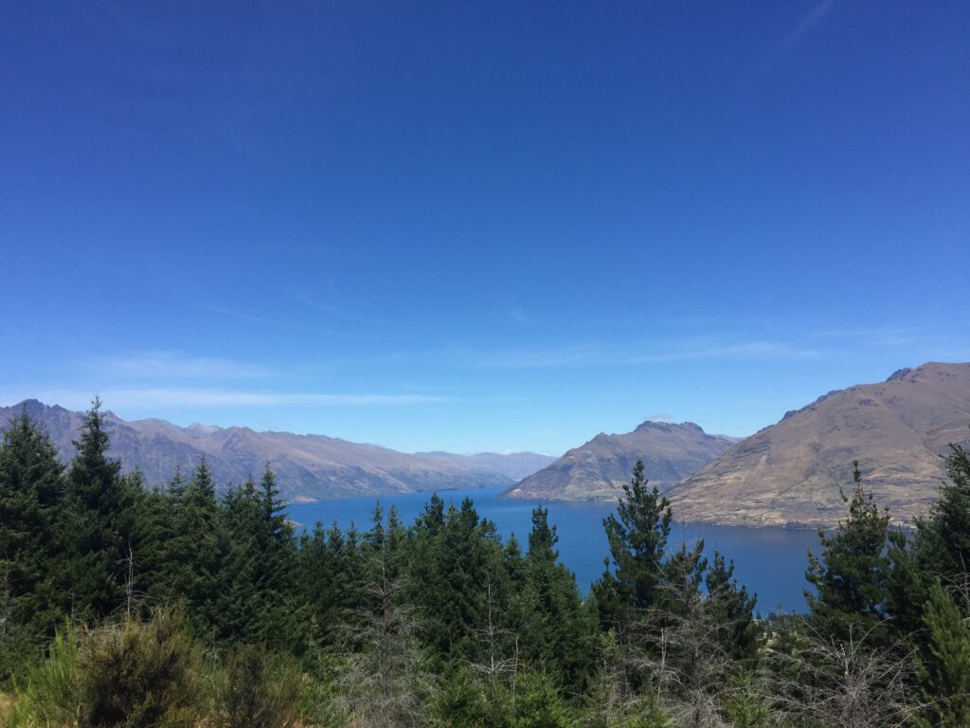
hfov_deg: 61.7
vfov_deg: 48.2
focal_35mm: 29
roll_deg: +0.9
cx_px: 485
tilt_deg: +6.8
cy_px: 364
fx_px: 813
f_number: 2.2
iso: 32
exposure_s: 1/2639
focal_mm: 4.15
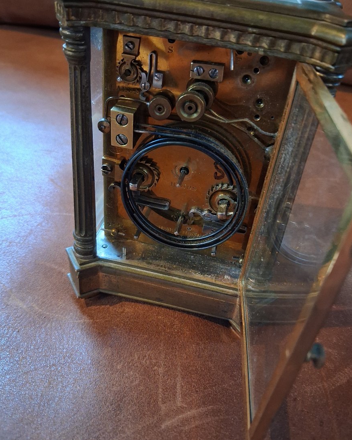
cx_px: 180
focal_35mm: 29
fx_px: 378
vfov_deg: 60.4
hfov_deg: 49.9
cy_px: 210
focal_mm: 4
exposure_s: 1/24
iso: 640
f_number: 1.8
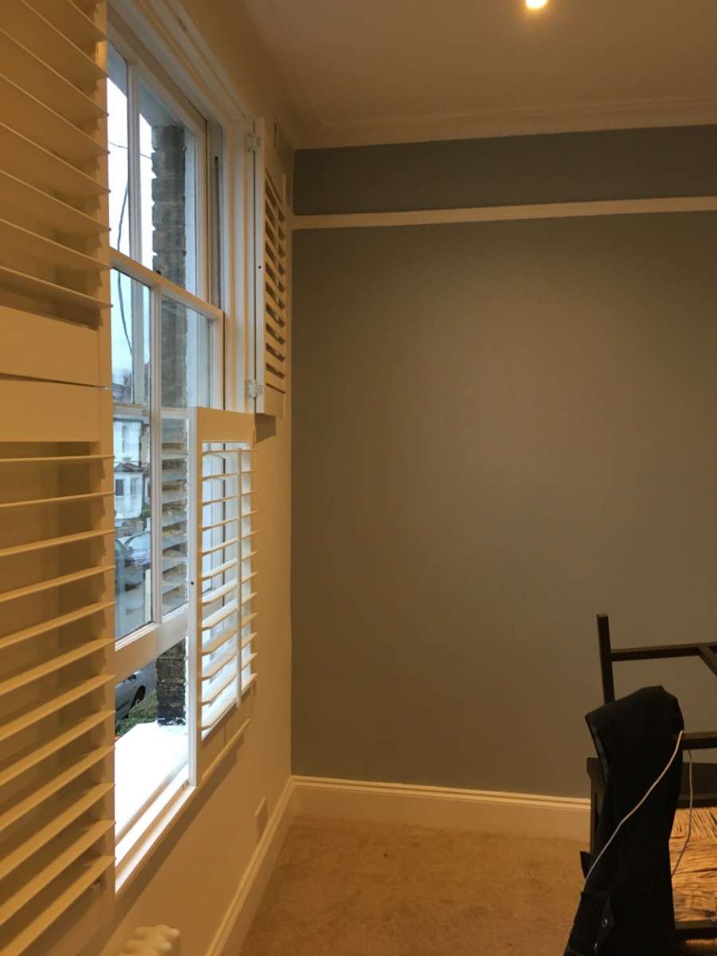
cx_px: 358
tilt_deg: -0.5
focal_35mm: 29
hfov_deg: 48.2
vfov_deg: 61.7
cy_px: 478
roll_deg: -2.0
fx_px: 801
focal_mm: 4.15
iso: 125
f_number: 2.2
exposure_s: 1/33
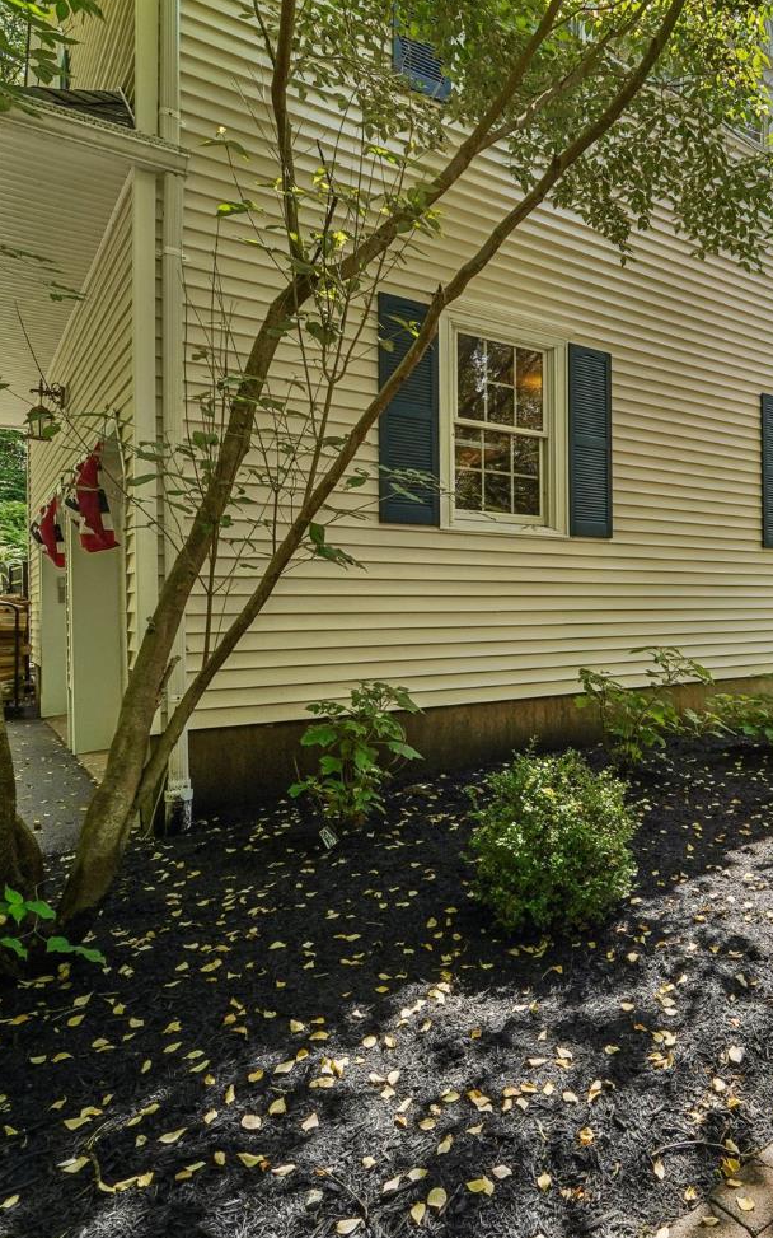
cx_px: 742
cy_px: 610
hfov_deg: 47.4
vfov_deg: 79.6
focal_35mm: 22
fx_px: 742
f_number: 8
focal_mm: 14
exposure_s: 1/200
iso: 400
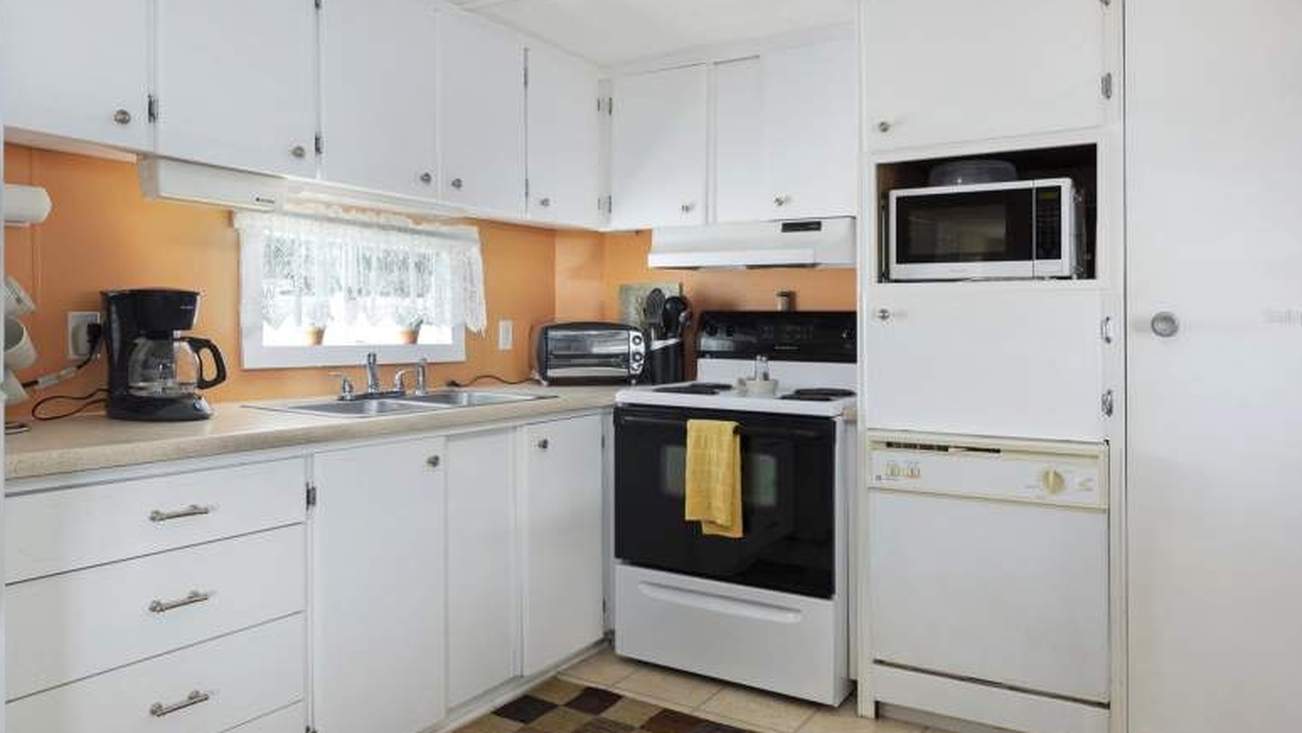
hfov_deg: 71.9
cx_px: 665
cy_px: 316
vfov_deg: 44.3
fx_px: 898
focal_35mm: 26
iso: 400
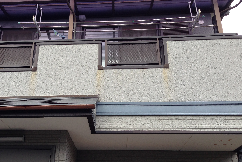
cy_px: 89
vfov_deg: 29.9
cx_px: 88
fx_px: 303
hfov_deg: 43.2
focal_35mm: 45
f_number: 2.4
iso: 50
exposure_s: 1/303
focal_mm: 4.13
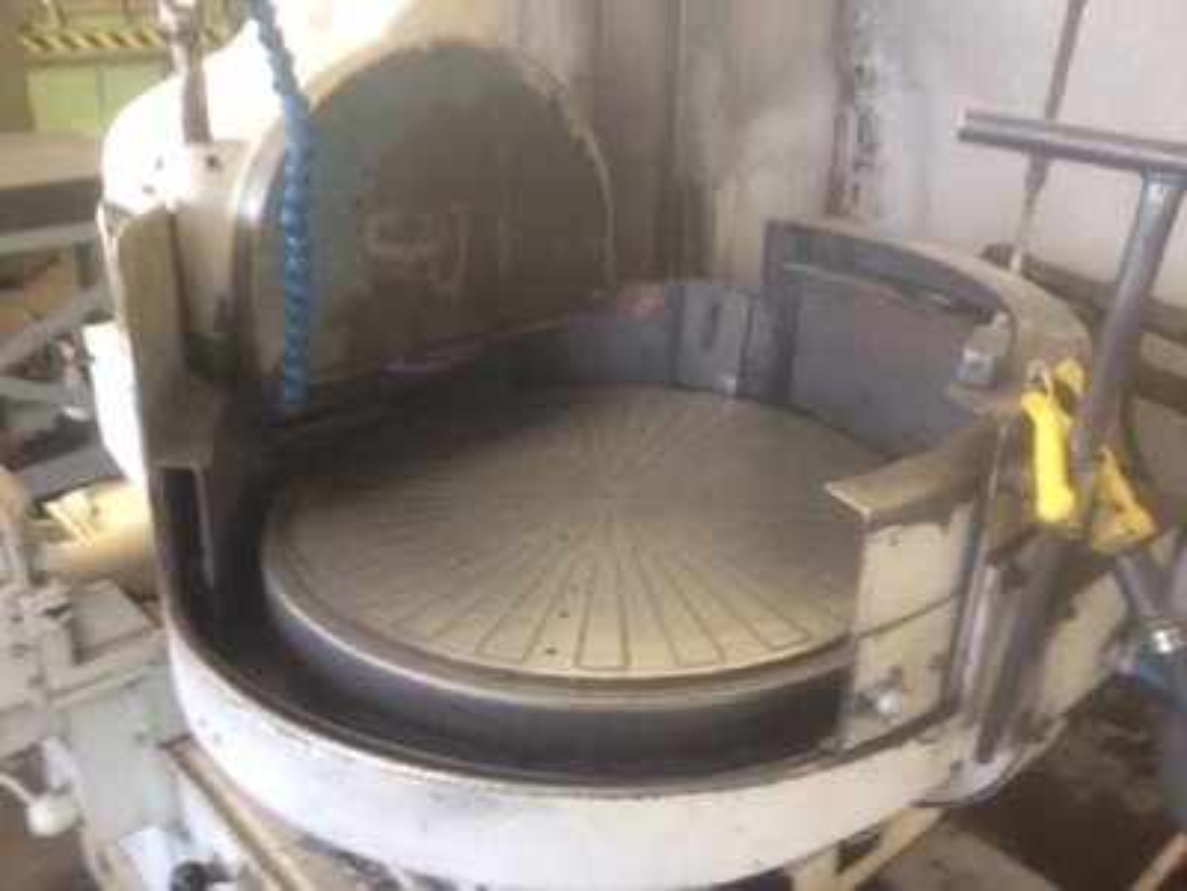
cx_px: 594
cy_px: 446
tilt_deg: -24.8
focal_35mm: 35
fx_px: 1200
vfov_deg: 40.7
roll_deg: -0.7
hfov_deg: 52.6
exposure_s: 1/20
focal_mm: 4.28
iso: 80
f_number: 2.4
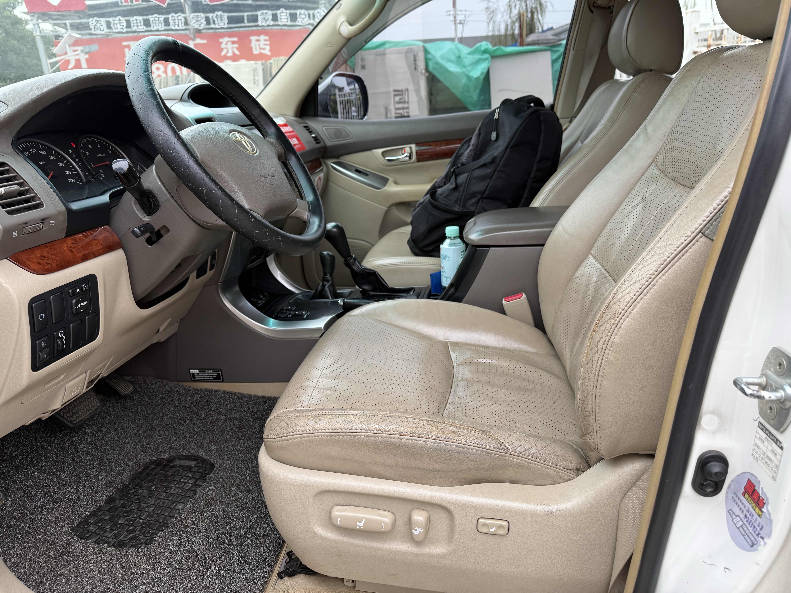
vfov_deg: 56.8
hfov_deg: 71.6
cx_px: 396
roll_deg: +3.8
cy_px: 296
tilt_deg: -16.8
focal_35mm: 24
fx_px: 548
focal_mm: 6.76
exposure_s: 1/121
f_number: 1.78
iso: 80
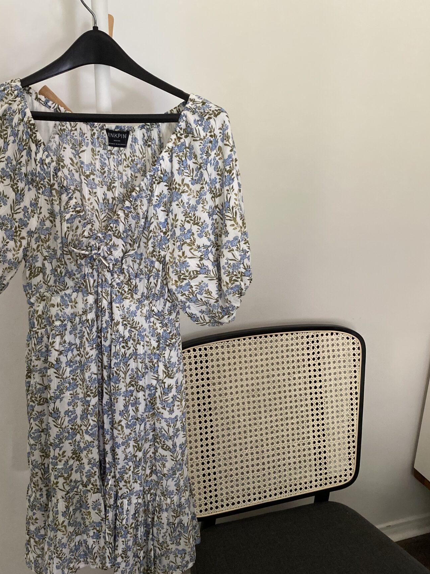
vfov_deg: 58.3
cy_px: 305
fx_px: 514
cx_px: 191
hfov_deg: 45.4
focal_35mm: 31
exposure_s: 1/60
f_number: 1.8
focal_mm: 4.25
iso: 400
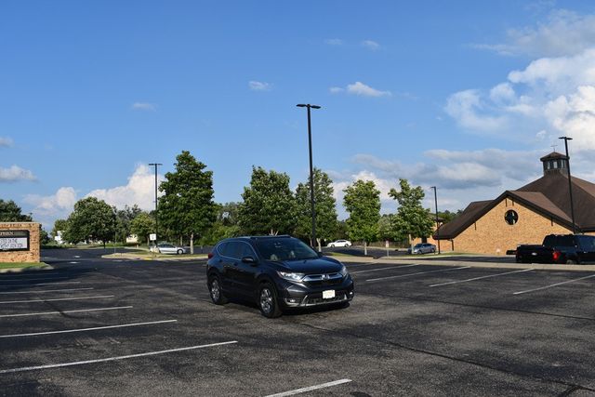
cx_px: 298
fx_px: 521
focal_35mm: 32
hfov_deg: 59.5
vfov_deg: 41.7
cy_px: 198
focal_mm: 21
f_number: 9
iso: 100
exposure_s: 1/320
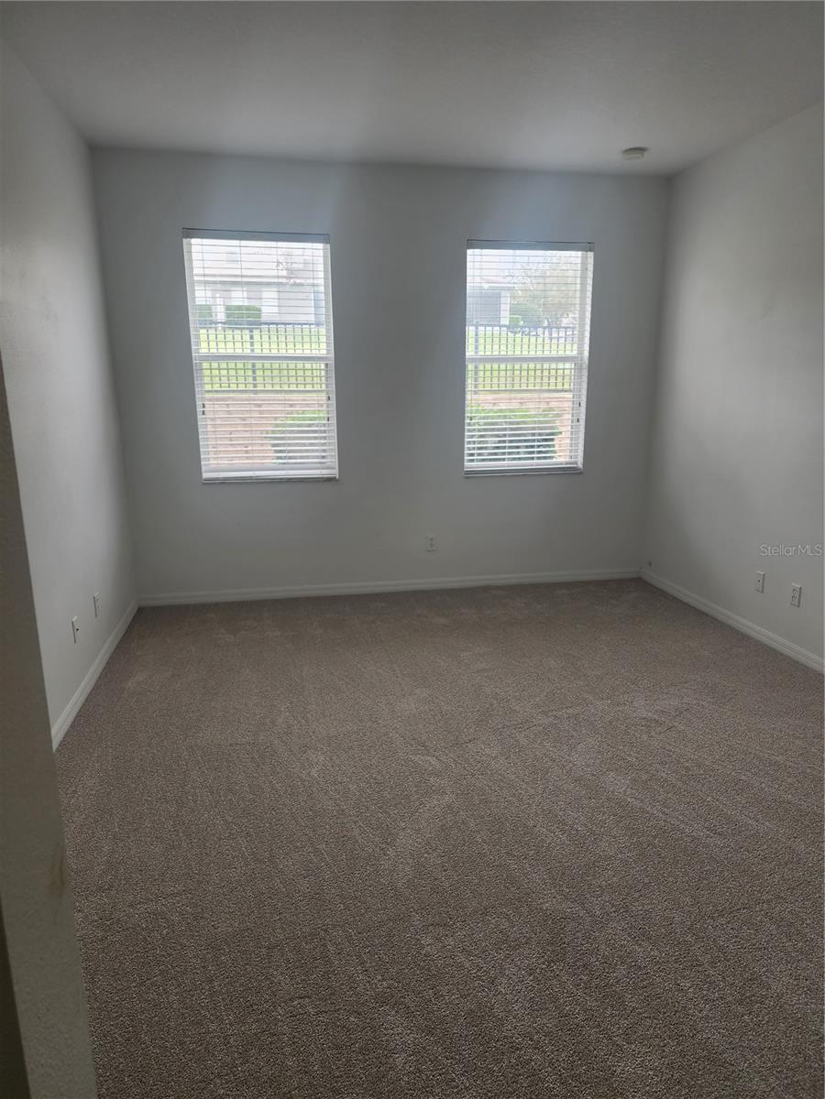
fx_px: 731
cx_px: 412
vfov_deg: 73.9
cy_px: 550
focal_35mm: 23
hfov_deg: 58.9
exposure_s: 1/120
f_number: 1.8
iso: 32
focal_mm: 6.4
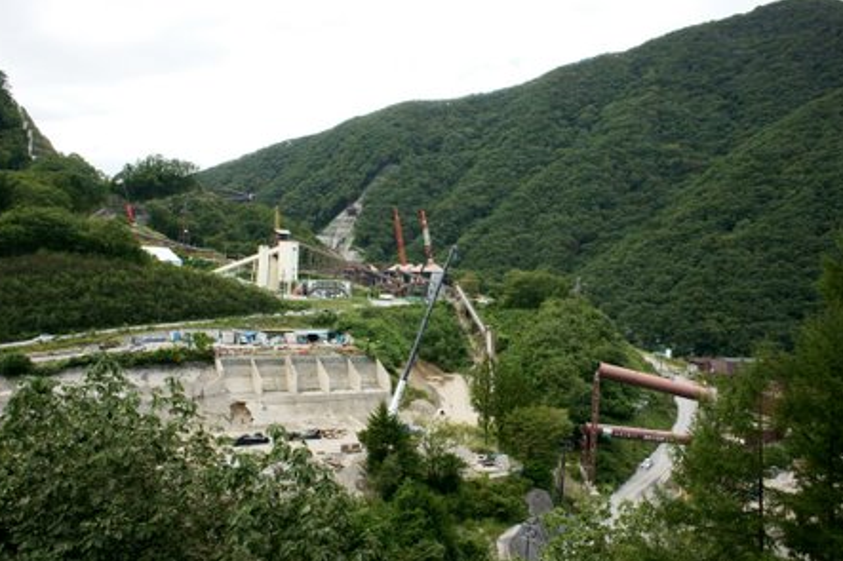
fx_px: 609
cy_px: 300
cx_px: 398
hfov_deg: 69.4
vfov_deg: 49.5
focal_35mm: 26
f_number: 9
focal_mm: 16
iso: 200
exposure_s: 1/100
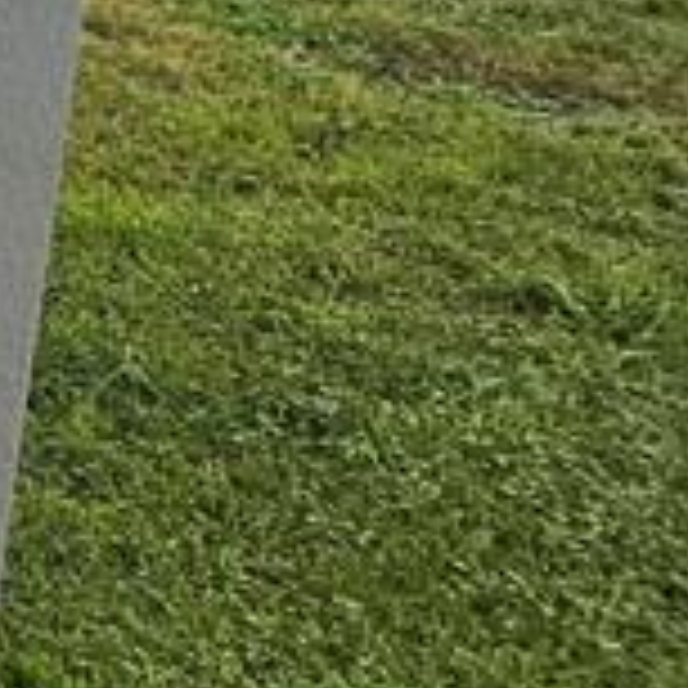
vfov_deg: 19.7
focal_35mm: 77
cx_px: -1466
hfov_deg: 11.0
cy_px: -328
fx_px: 1731
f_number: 2.2
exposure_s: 1/775
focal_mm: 2.2
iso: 50
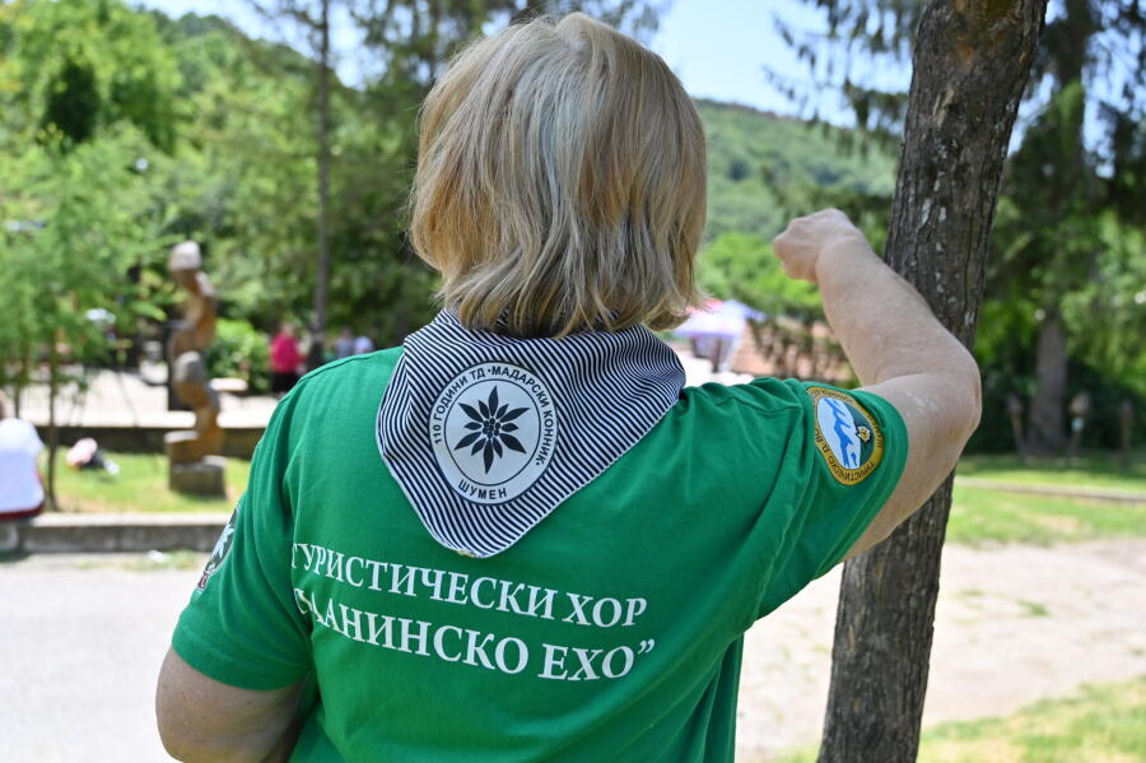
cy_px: 382
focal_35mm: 30
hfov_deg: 61.1
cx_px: 573
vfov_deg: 42.9
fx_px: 970
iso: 400
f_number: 4
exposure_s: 1/2000
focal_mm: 30.5
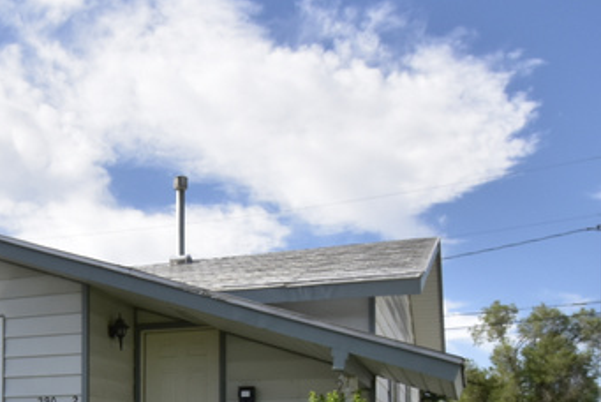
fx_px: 752
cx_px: 150
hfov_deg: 42.2
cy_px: 459
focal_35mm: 45
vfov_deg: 27.1
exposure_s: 1/350
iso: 400
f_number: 11
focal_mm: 10
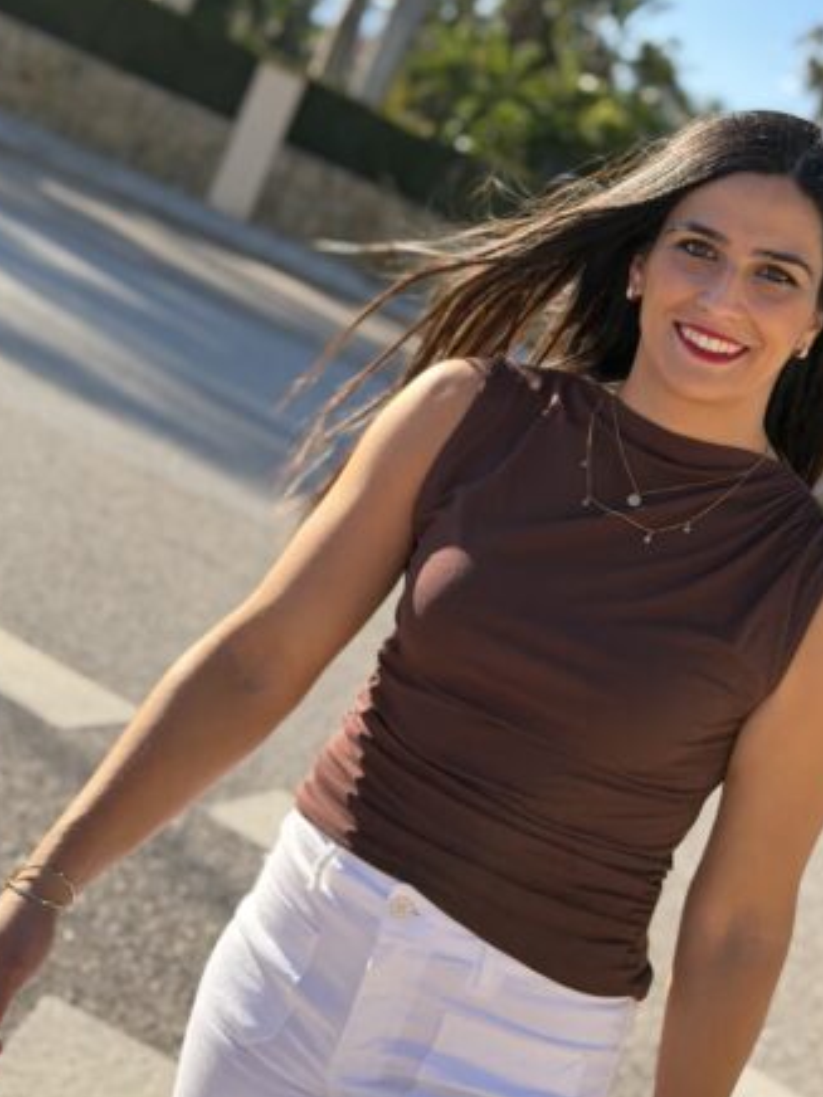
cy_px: 564
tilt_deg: -6.8
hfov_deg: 22.2
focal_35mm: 66
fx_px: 2092
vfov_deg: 29.4
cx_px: 529
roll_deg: -26.6
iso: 100
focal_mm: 6.76
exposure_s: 1/2577
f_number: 1.78
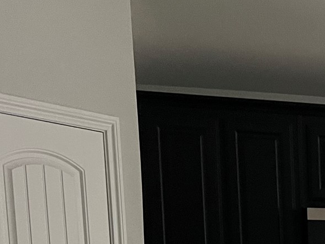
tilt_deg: -8.1
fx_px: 855
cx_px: 487
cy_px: 395
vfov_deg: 14.8
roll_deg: -0.8
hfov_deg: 18.9
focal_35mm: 91
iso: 320
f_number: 1.5
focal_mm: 5.7
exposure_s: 1/60
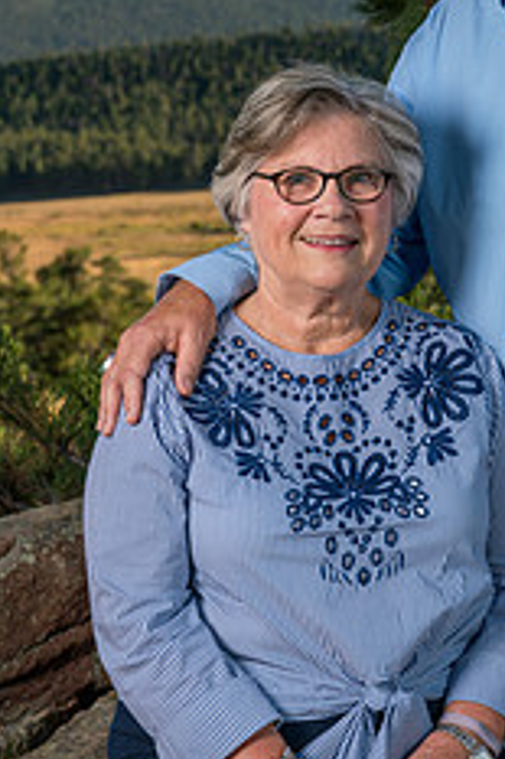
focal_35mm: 116
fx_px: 2444
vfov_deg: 17.6
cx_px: 456
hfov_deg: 11.7
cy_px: 257
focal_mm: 60
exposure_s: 1/250
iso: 100
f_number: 8
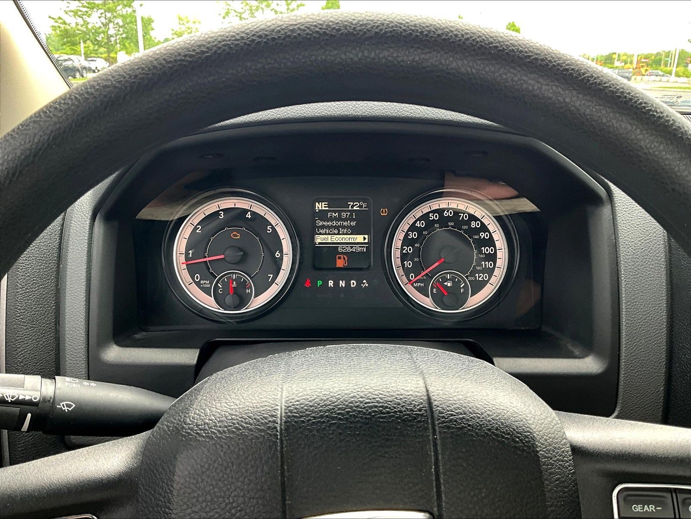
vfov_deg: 48.2
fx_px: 579
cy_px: 260
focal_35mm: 29
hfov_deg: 61.7
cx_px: 346
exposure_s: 1/122
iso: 64
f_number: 1.8
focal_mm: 3
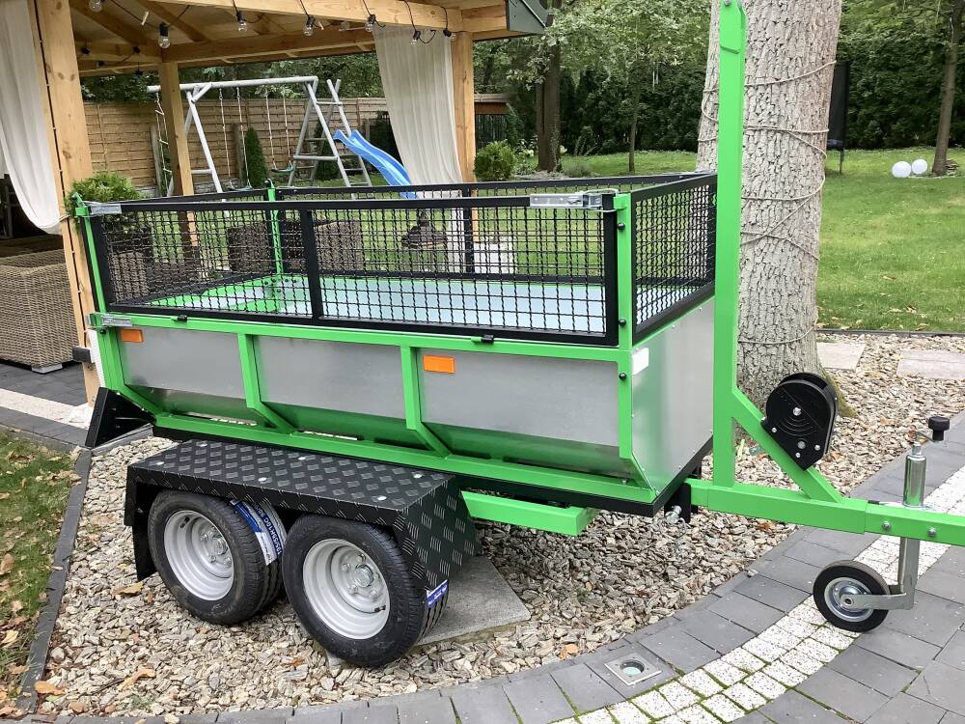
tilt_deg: -15.0
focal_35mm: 31
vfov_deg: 45.4
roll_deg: +1.9
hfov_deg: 58.4
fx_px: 864
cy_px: 362
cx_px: 482
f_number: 2.4
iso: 64
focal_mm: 3.3
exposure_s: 1/100
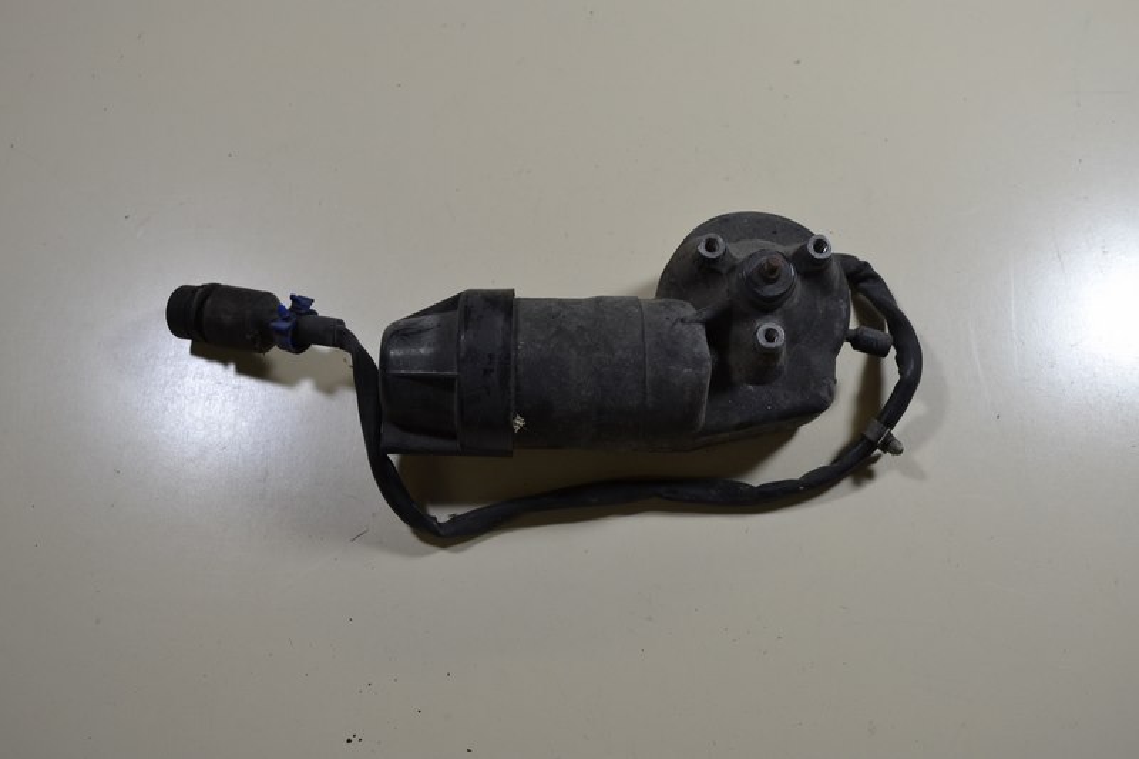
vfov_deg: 36.9
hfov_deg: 53.1
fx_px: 1139
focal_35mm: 36
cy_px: 380
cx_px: 570
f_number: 5
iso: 400
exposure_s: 1/100
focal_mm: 24
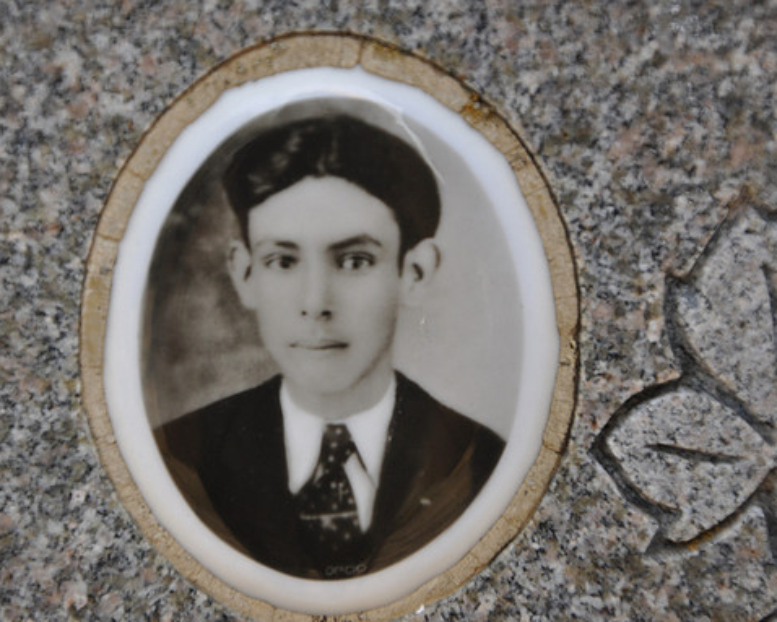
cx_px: 374
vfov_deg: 9.3
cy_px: 311
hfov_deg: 11.5
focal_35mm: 167
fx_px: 3843
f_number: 5.6
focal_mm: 98
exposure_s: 1/125
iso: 400
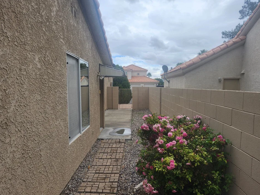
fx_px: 188
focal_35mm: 25
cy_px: 102
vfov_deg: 54.9
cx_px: 134
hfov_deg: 69.4
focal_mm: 5.54
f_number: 1.8
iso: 25
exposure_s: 1/880
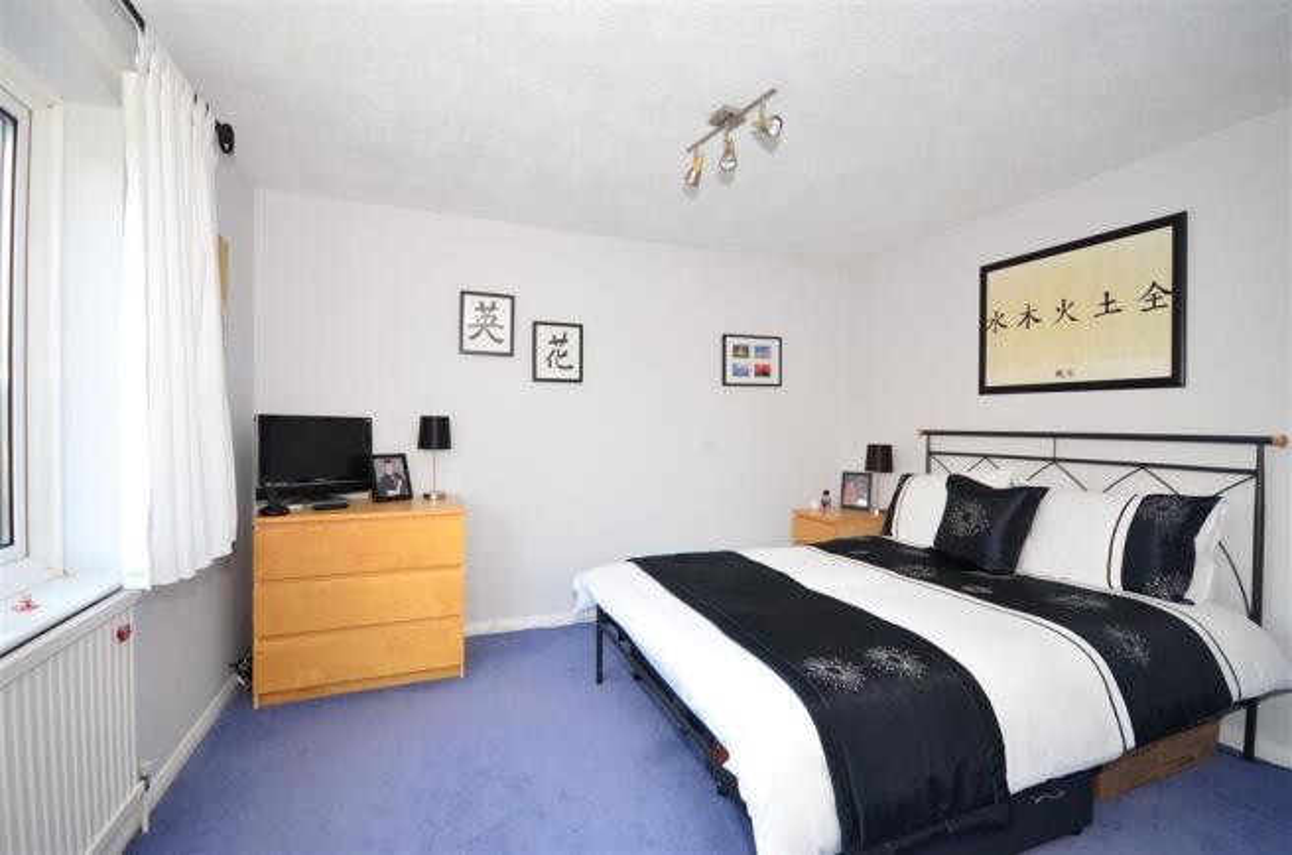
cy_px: 428
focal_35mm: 15
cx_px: 646
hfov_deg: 100.5
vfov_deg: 77.0
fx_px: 537
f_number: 5
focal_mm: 10
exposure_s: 1/30
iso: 200
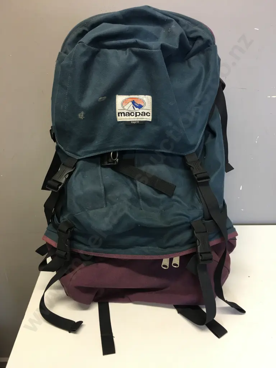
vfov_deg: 61.7
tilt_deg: -26.6
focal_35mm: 29
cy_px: 184
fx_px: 308
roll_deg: -0.6
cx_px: 138
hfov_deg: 48.2
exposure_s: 1/17
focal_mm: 4.15
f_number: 2.2
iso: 40
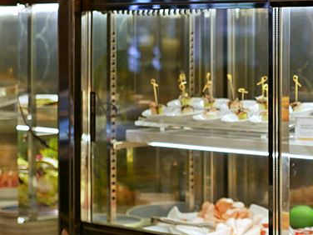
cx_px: 323
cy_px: 11
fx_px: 1203
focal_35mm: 133
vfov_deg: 11.1
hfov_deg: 14.6
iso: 200
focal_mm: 25
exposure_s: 1/200
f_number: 1.8
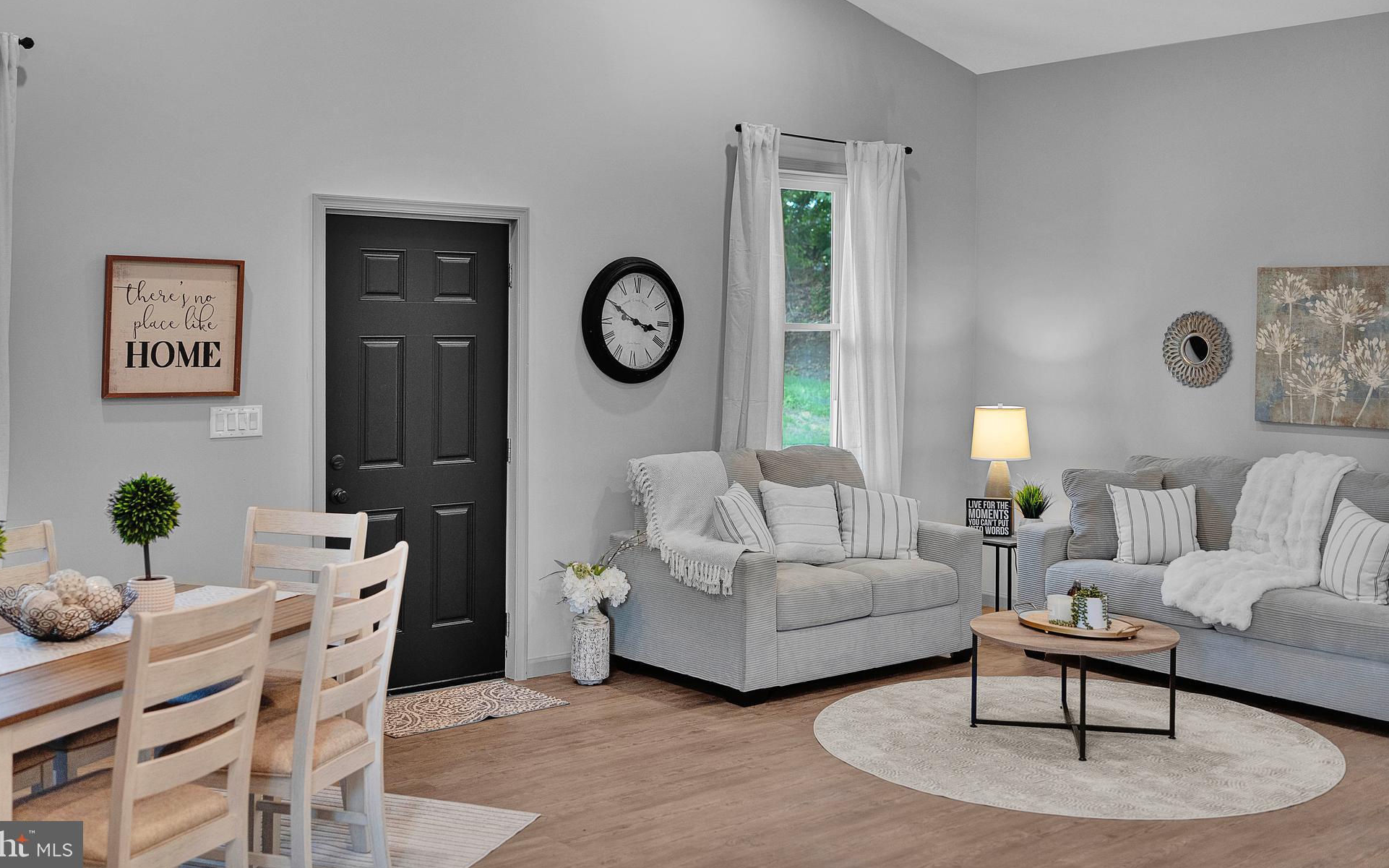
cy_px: 381
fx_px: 1438
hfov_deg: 51.5
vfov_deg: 33.5
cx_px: 663
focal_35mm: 38
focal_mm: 35
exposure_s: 1/250
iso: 1000
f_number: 2.2
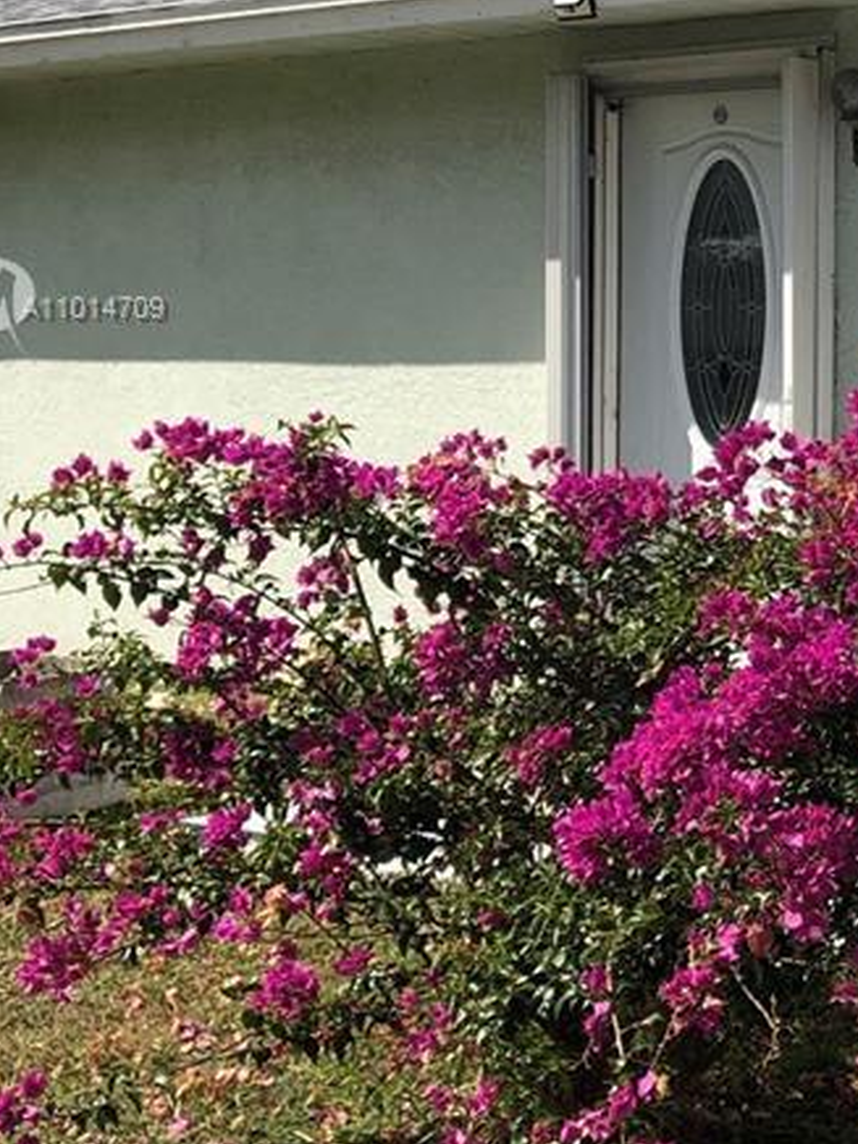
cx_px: 1113
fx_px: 2545
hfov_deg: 17.9
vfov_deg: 25.1
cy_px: 310
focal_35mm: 77
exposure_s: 1/2088
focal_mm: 3.99
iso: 20
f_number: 1.8
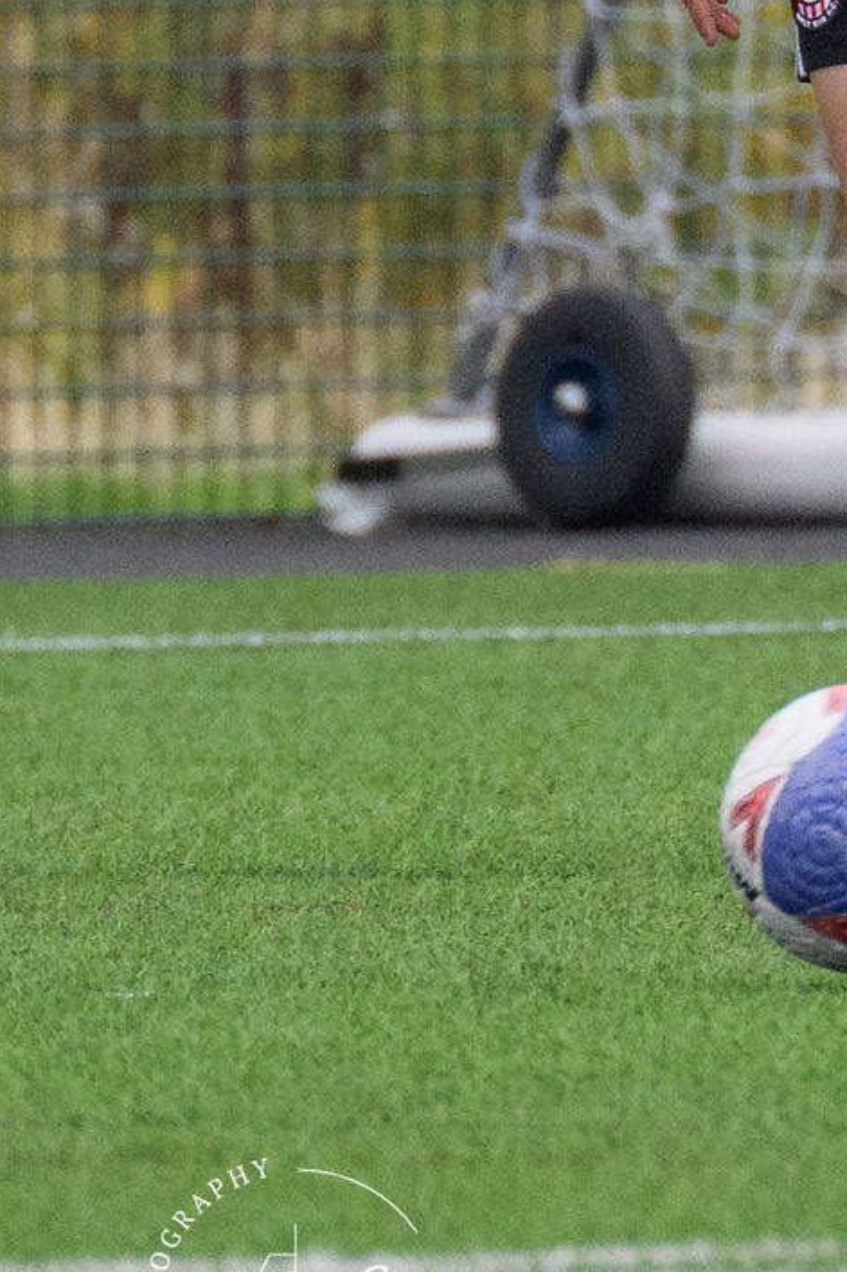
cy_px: 60
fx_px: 98751
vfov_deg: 0.7
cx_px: 1628
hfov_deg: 0.5
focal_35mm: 2797
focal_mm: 400
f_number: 5.6
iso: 1800
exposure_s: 1/1000
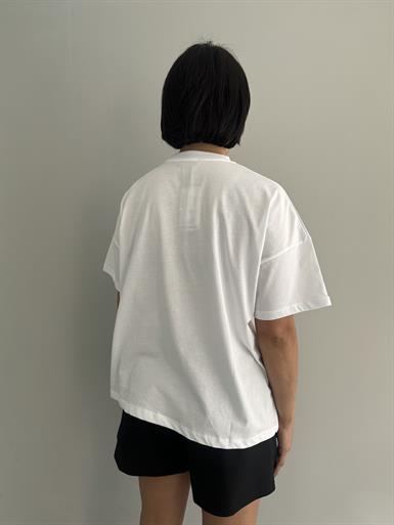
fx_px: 364
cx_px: 197
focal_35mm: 24
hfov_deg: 56.8
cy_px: 262
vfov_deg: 71.6
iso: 200
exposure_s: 1/95
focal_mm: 6.86
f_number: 1.78
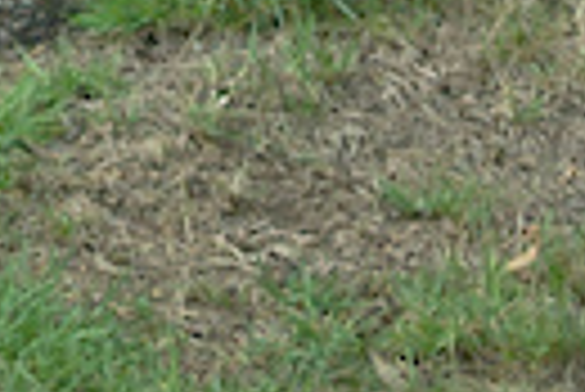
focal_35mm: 650
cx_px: 81
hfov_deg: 3.2
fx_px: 10573
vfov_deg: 2.1
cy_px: -1005
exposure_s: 1/90
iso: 400
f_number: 4
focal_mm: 55
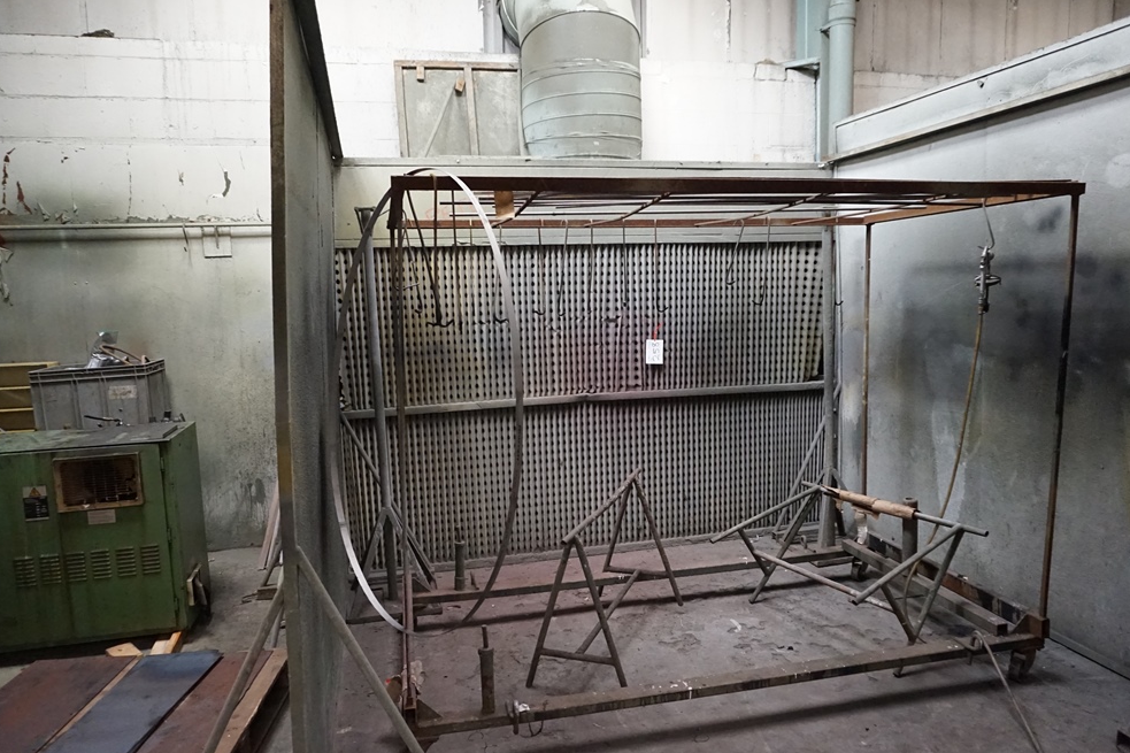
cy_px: 381
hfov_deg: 71.5
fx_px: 785
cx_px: 583
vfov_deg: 51.3
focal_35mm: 25
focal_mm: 16
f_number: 3.5
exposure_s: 1/60
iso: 3200
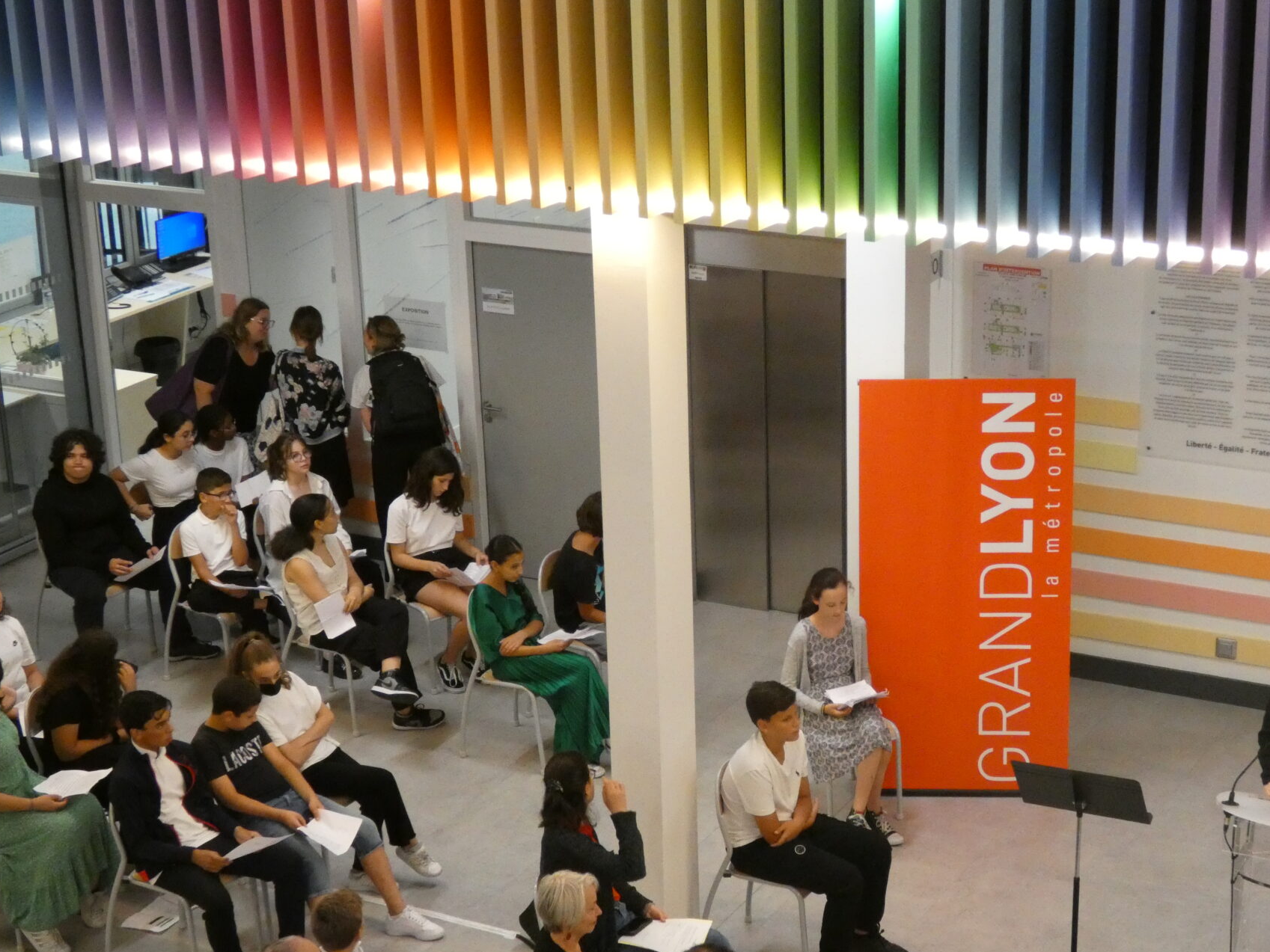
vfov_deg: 21.0
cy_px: 556
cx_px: 744
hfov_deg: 27.7
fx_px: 2568
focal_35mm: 70
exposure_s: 1/80
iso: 1000
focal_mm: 10.4
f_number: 4.1
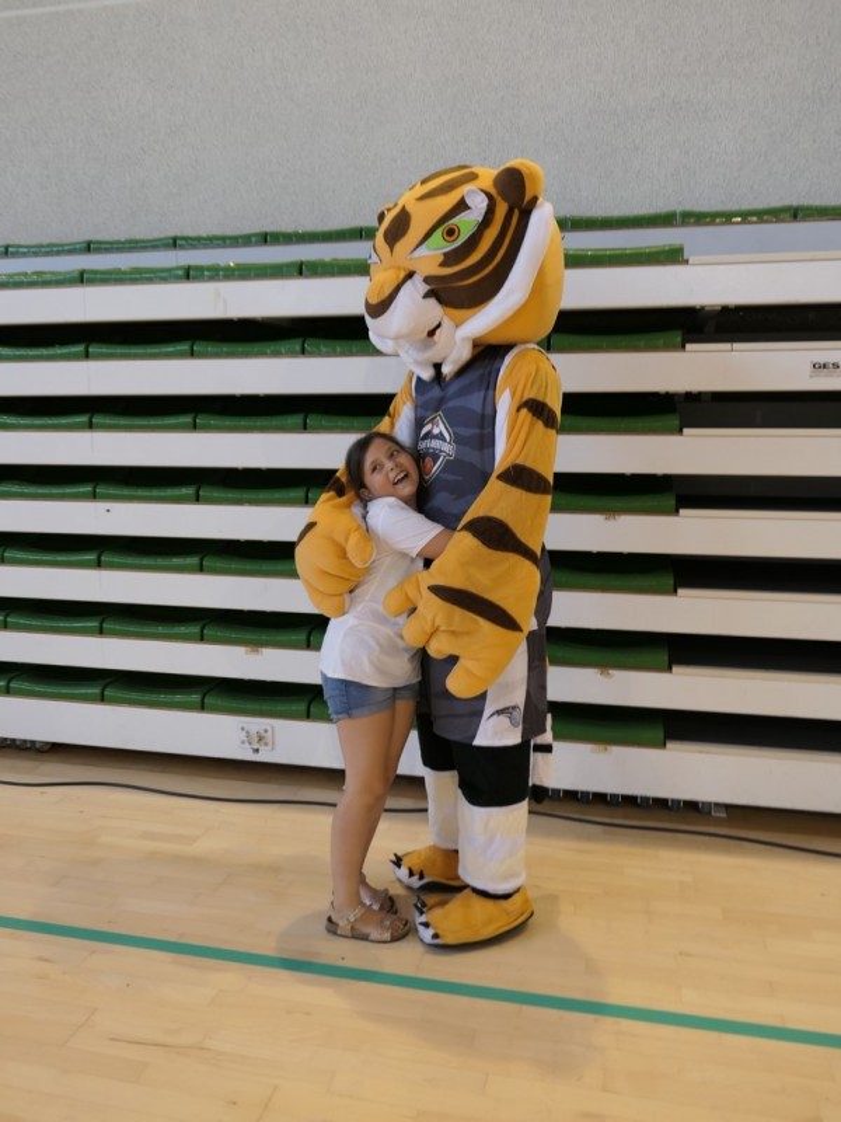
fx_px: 842
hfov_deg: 53.1
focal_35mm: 26
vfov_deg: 67.3
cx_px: 420
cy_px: 561
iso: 125
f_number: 1.6
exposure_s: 1/125
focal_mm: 8.8
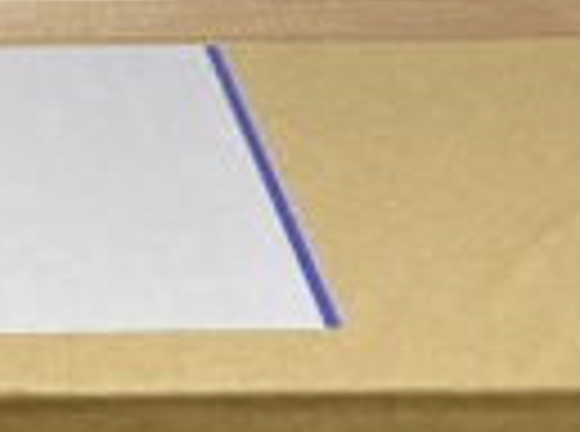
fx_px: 1621
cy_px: 693
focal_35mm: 97
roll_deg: +1.0
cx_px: -252
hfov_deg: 18.3
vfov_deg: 14.0
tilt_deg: -23.5
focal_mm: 4.25
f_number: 1.8
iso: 125
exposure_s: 1/100
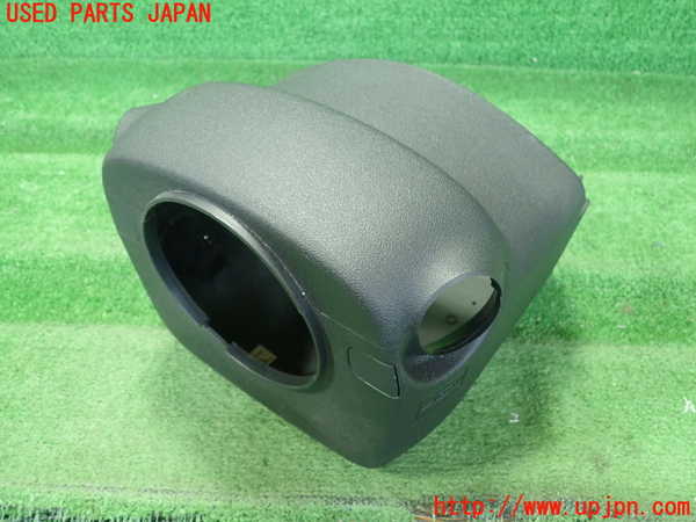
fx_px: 603
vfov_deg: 46.8
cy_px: 261
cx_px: 348
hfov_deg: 60.0
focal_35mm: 30
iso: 800
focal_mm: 5.5
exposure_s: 1/125
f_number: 2.3
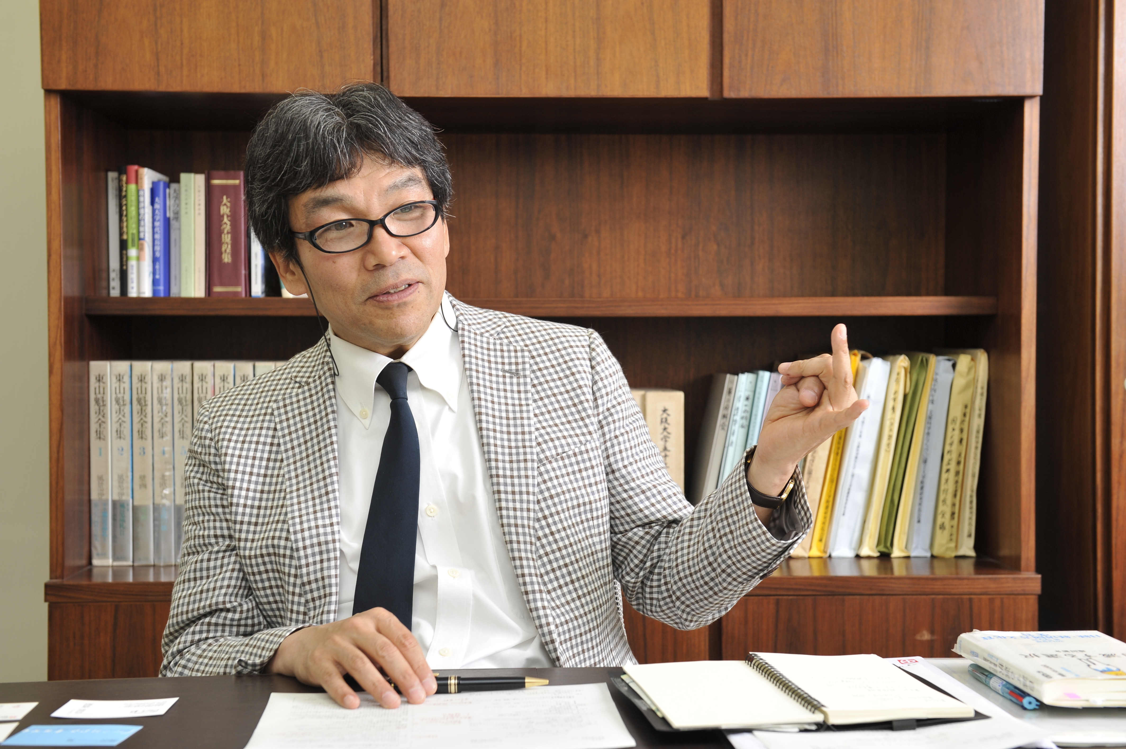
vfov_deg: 28.0
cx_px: 563
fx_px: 1500
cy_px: 374
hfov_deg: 41.1
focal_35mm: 48
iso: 320
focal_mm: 48
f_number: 5.6
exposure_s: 1/100
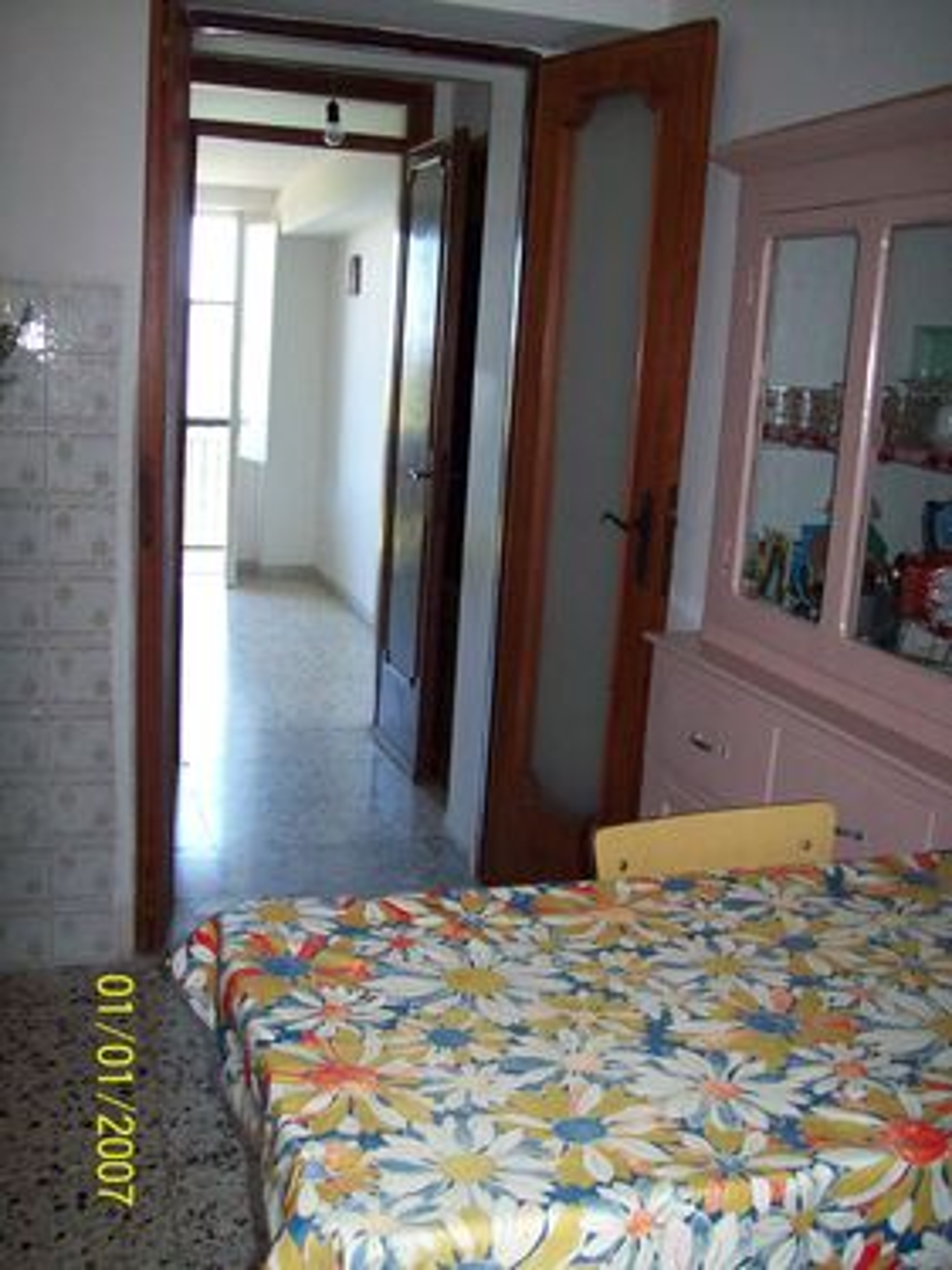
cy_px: 635
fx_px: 1321
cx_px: 476
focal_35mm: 36
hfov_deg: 39.6
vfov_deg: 51.4
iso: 200
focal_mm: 6
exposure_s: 1/64
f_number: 2.7
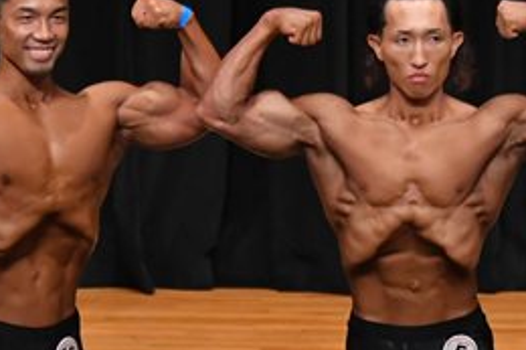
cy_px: 340
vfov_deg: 2.3
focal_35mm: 603
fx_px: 8805
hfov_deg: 3.4
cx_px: 406
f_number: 5.6
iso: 4000
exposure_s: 1/400
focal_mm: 135
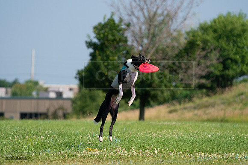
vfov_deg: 5.3
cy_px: 82
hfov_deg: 7.9
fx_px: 1785
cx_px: 124
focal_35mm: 259
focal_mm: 259
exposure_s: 1/4000
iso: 1000
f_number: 6.3
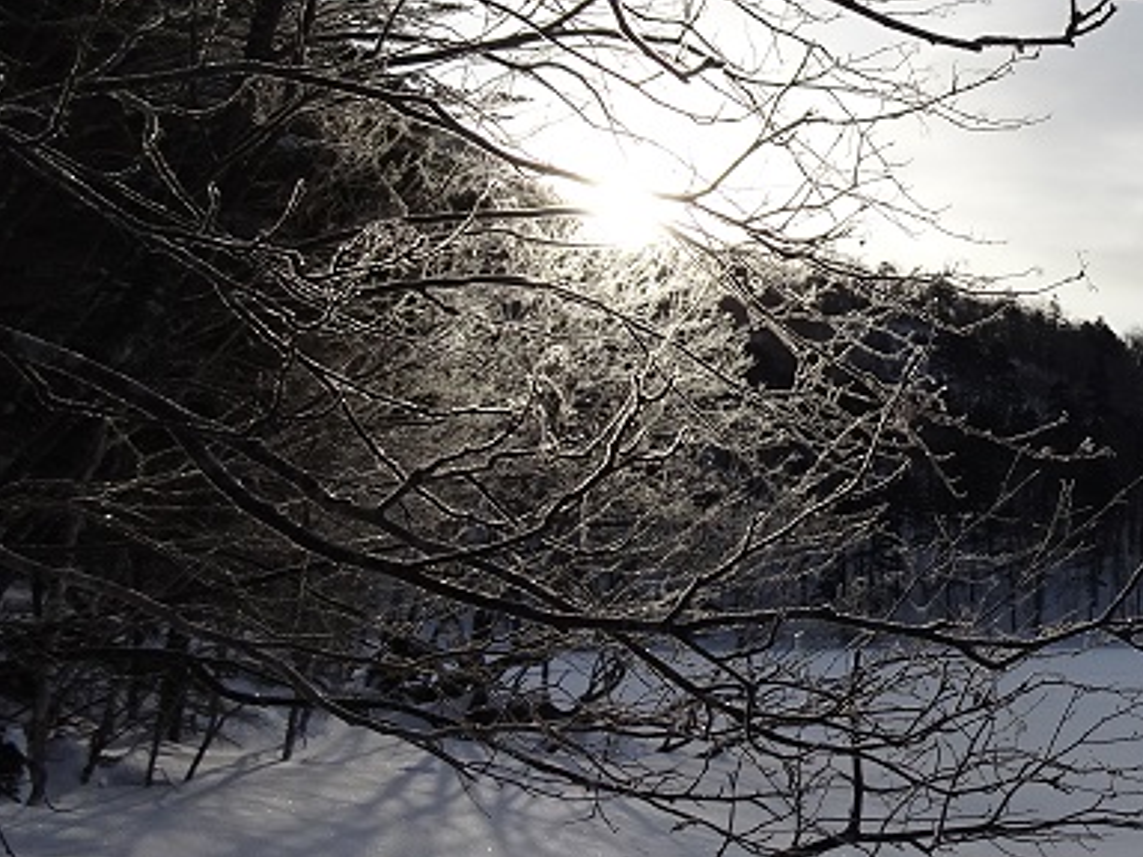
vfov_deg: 25.7
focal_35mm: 57
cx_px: 1271
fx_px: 1882
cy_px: 449
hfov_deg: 30.1
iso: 80
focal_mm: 4.1
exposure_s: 1/1600
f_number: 3.5
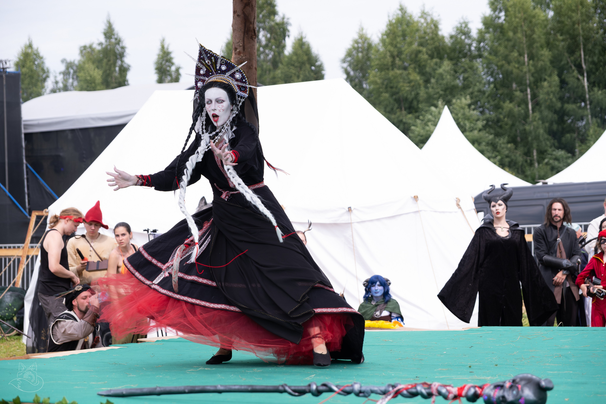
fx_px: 1397
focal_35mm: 83
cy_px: 202
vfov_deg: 16.5
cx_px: 303
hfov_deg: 24.5
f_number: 3.2
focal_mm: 55
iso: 320
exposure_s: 1/1600
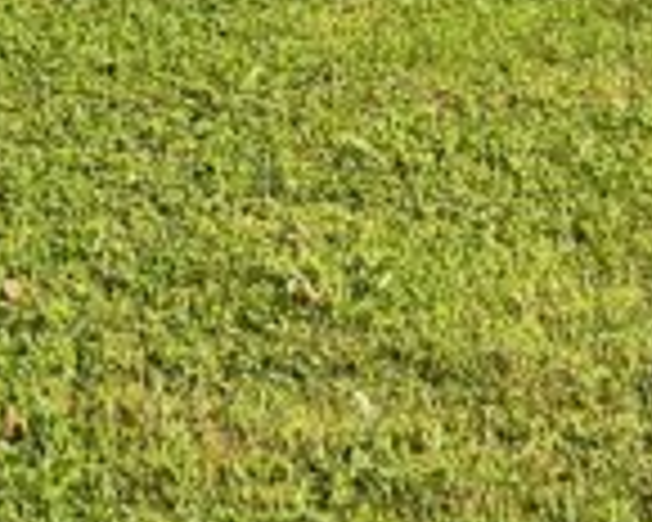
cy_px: -918
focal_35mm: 158
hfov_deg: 12.2
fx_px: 3049
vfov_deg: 8.5
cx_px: 220
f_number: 1.8
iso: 25
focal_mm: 5.4
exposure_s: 1/1429
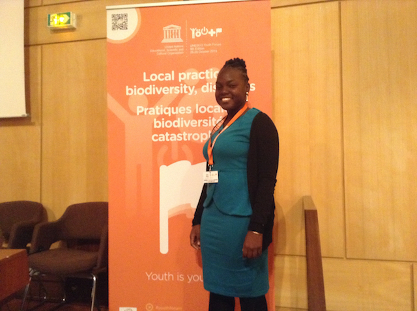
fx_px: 397
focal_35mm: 33
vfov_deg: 42.8
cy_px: 156
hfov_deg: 55.4
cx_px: 208
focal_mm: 3.3
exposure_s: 1/15
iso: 400
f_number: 2.4
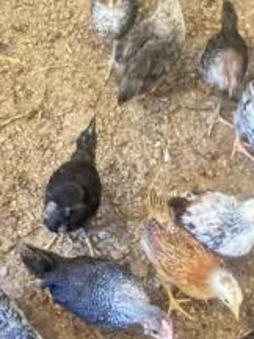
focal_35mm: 89
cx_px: 113
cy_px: 212
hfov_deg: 16.6
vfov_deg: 22.0
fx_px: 871
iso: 640
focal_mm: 6.86
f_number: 1.78
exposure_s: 1/25
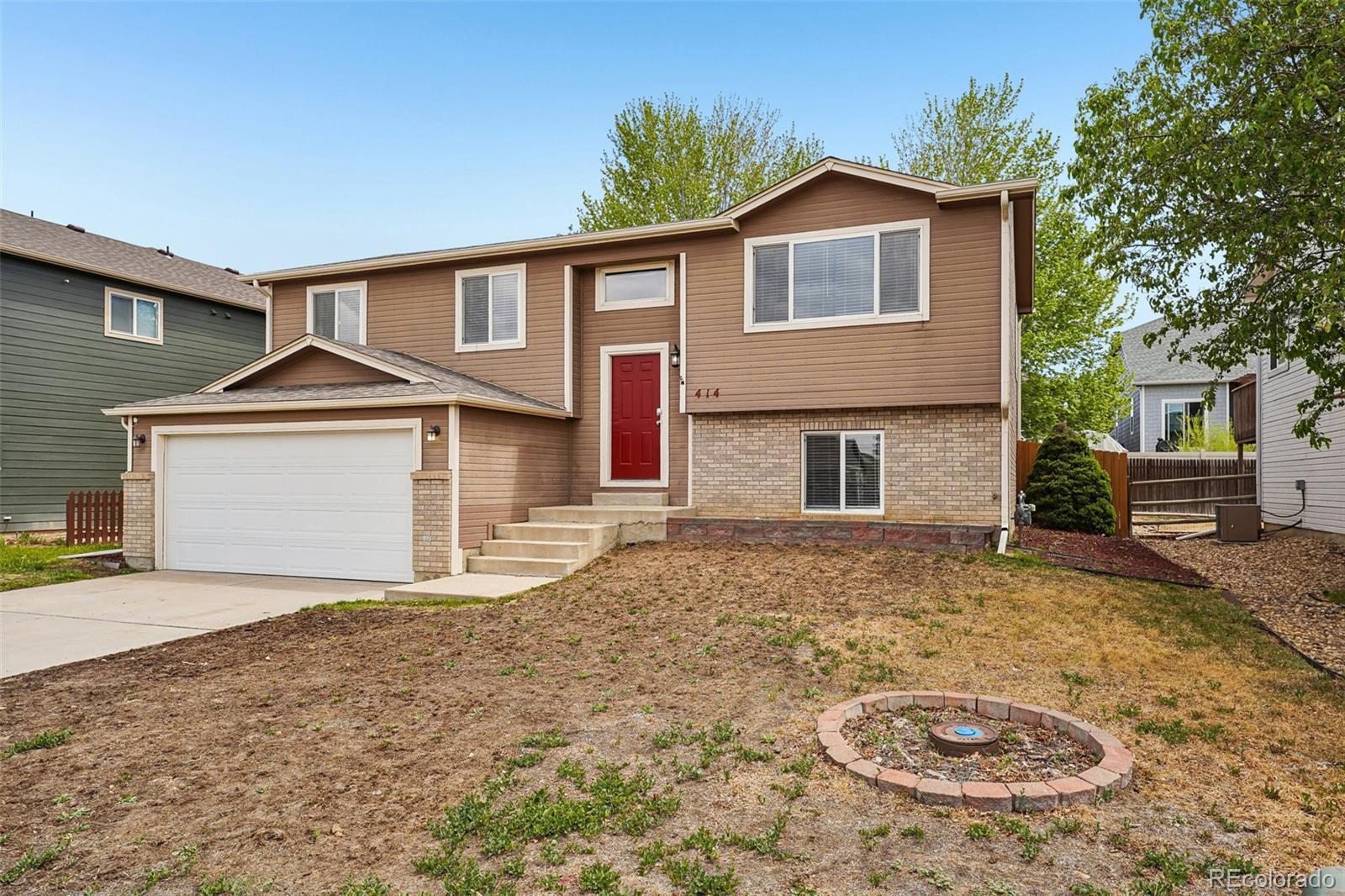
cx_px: 672
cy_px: 448
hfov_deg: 76.8
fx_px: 848
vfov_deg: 55.7
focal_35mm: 23
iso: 100
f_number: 8
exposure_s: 1/160
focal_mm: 22.7
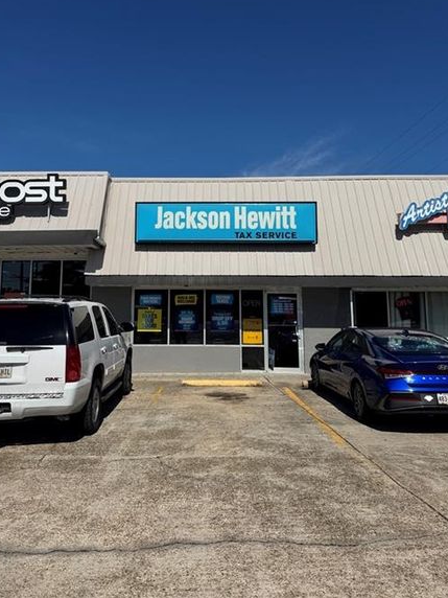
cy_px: 250
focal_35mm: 28
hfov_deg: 49.7
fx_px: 483
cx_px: 202
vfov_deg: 63.1
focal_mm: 6.76
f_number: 1.78
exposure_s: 1/12346
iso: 80
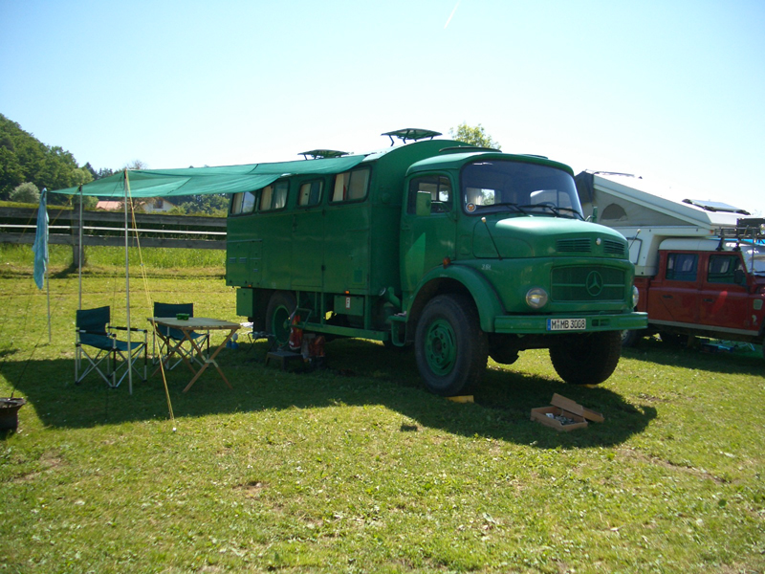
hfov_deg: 52.6
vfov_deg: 40.7
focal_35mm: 35
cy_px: 287
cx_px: 382
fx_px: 773
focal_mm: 5.8
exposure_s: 1/800
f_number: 2.6
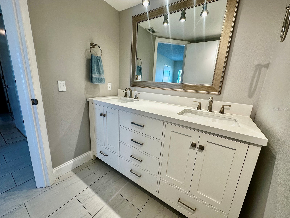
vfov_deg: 85.7
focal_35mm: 14
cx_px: 145
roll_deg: -3.1
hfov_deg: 102.1
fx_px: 117
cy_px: 109
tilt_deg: -12.7
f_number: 2.2
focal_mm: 2.22
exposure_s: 1/120
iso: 80
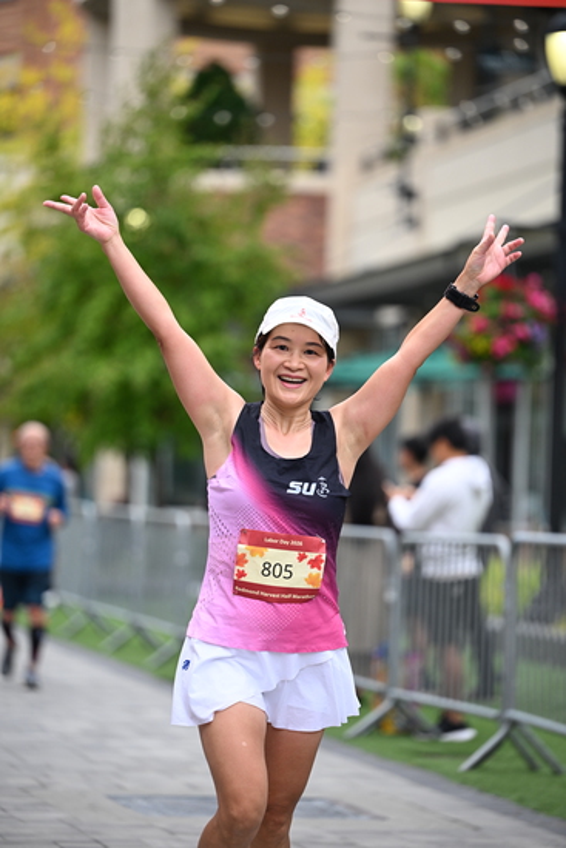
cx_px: 283
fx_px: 3653
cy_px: 424
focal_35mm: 155
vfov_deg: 13.2
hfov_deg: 8.9
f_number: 2.8
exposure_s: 1/2000
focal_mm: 155
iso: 640
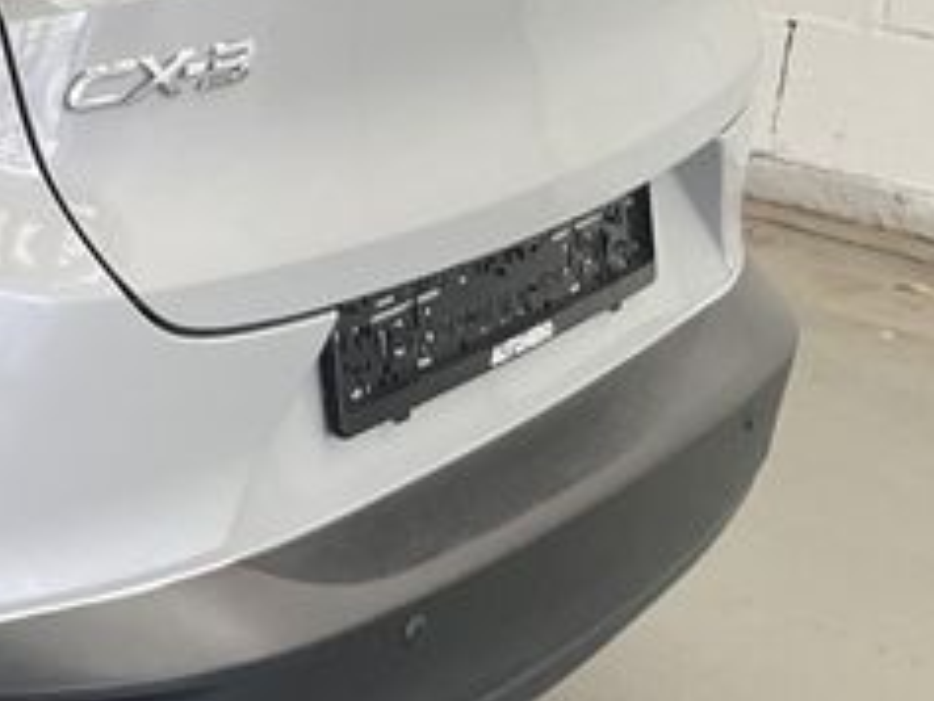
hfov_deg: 17.6
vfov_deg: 15.0
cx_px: -540
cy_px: 185
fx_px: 2646
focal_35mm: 98
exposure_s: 1/95
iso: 64
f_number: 1.8
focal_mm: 3
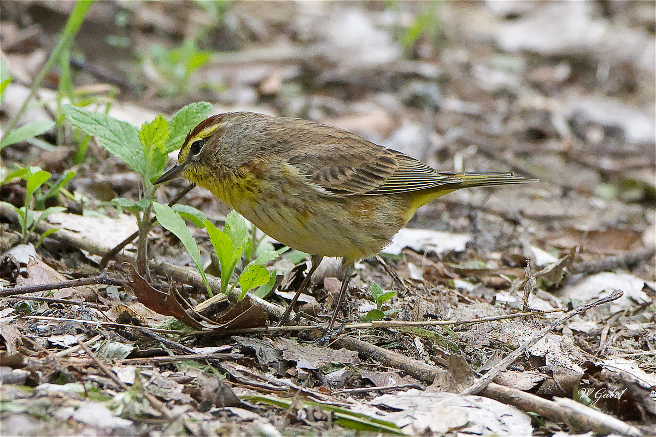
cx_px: 328
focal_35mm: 750
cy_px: 218
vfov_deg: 1.8
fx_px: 13660
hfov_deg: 2.8
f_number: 7.1
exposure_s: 1/2000
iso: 4000
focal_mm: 500
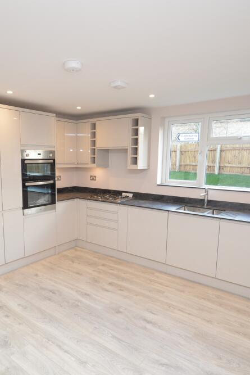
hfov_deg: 54.7
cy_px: 190
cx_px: 99
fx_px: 239
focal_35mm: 23
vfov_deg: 76.1
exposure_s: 1/60
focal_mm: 10
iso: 400
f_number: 4
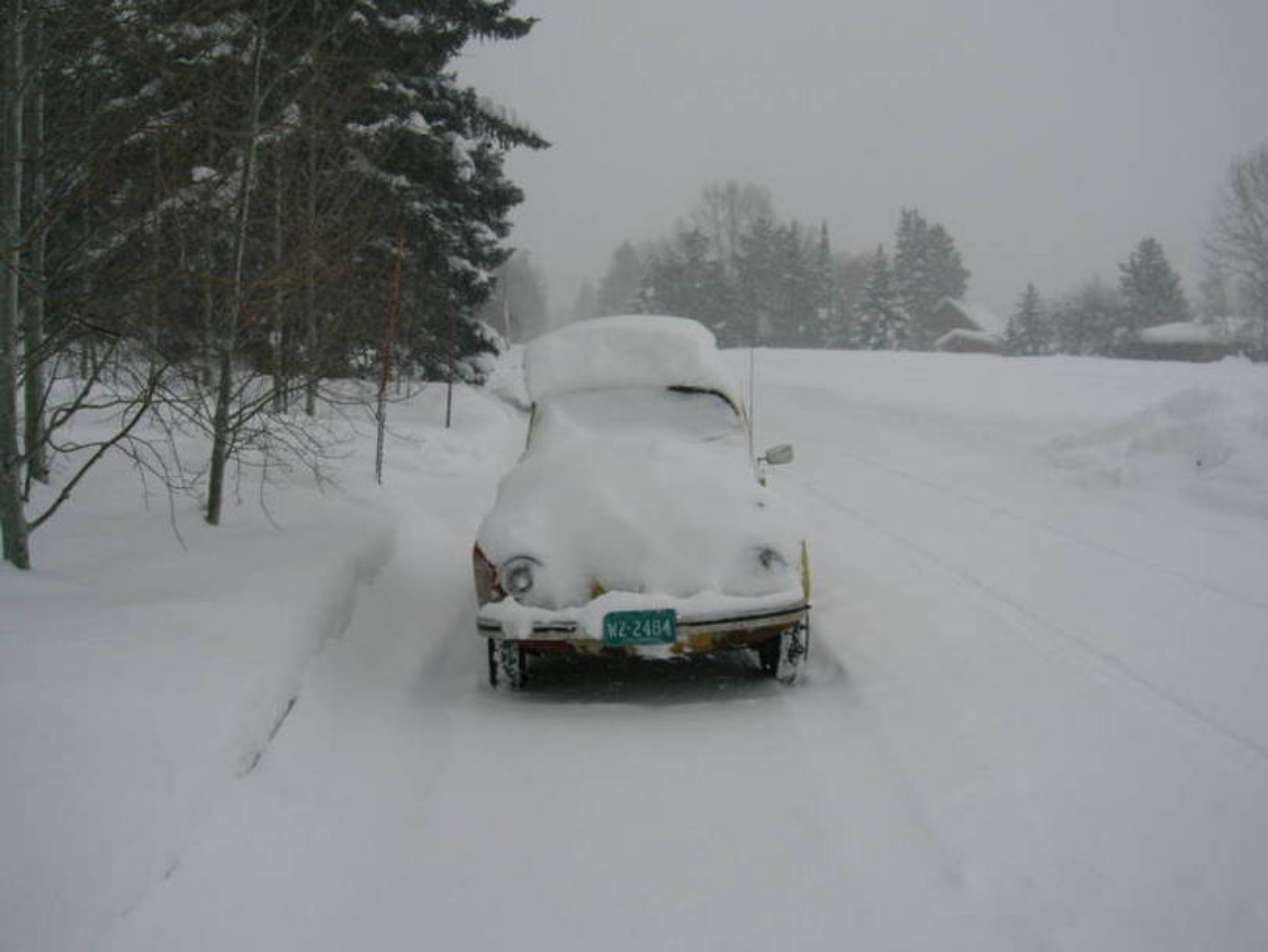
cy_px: 476
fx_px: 1282
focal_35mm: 35
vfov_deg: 40.7
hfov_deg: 52.6
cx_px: 634
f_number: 8
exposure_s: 1/80
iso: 50
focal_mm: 5.8
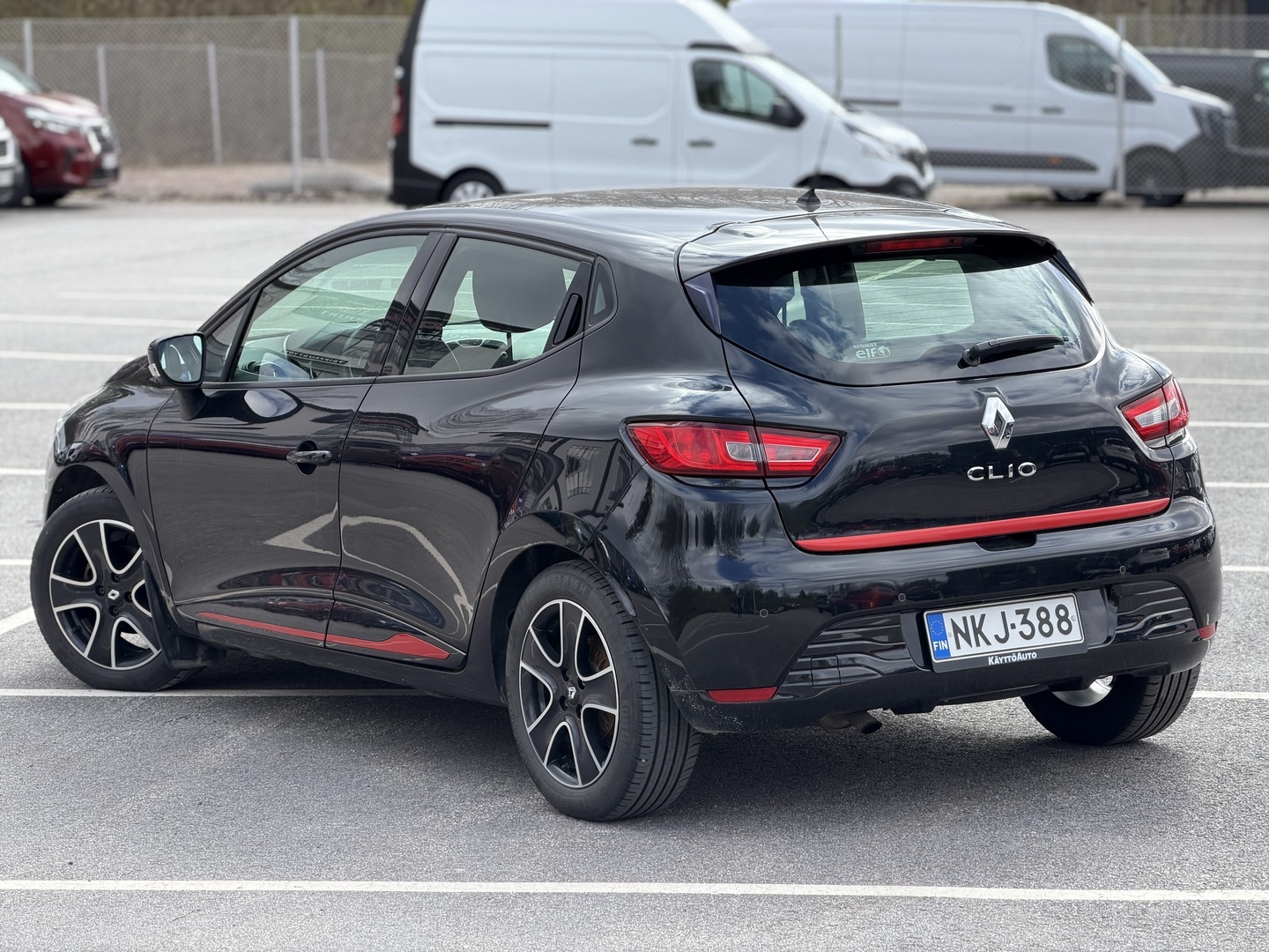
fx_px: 3666
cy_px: 476
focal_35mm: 100
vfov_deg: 14.8
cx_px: 634
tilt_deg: -5.5
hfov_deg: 19.6
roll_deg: +1.1
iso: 50
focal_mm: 16.89
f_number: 2.8
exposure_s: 1/329
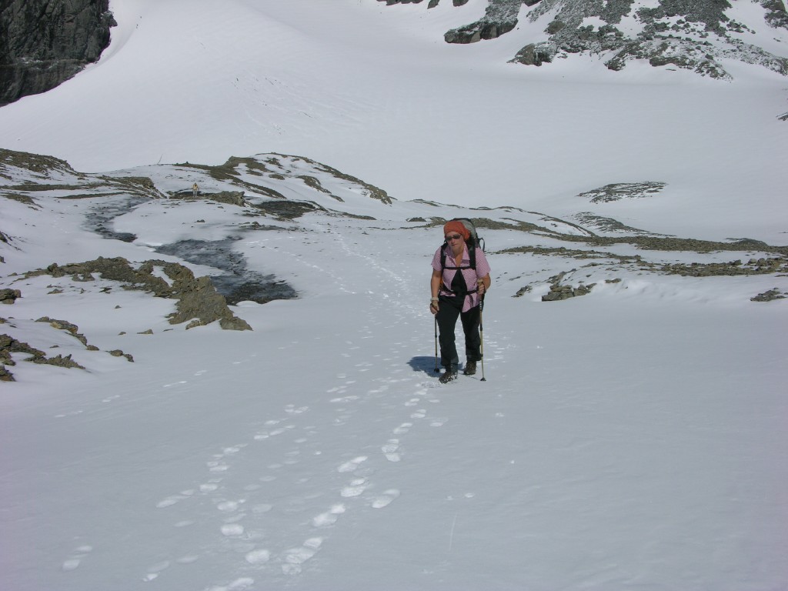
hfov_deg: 47.9
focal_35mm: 39
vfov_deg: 36.8
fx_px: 888
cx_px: 394
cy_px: 296
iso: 50
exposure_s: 1/575
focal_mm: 10
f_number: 7.2
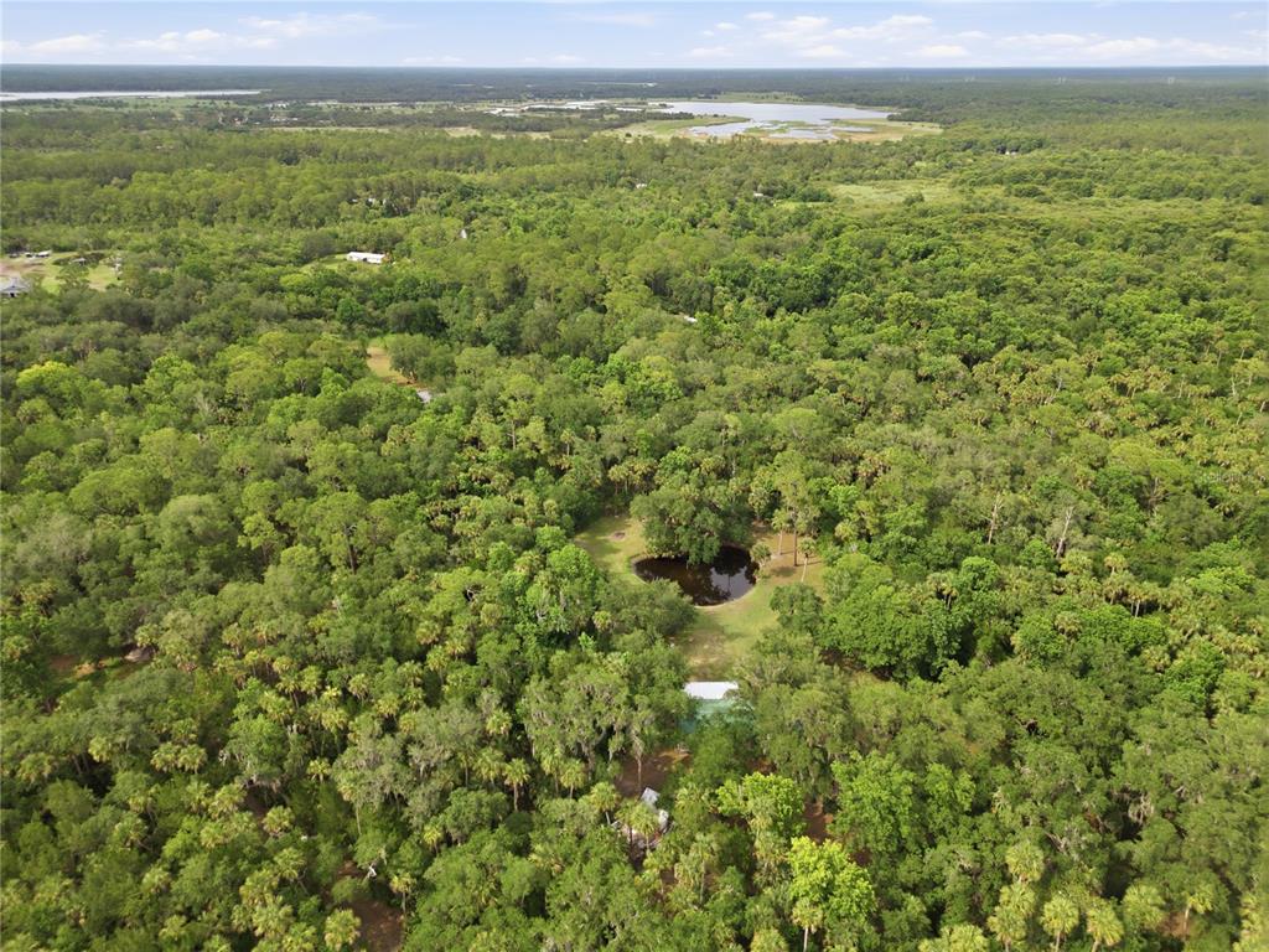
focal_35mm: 24
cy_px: 476
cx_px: 634
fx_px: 880
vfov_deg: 56.8
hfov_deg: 71.6
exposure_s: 1/1600
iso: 130
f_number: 1.7
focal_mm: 6.7
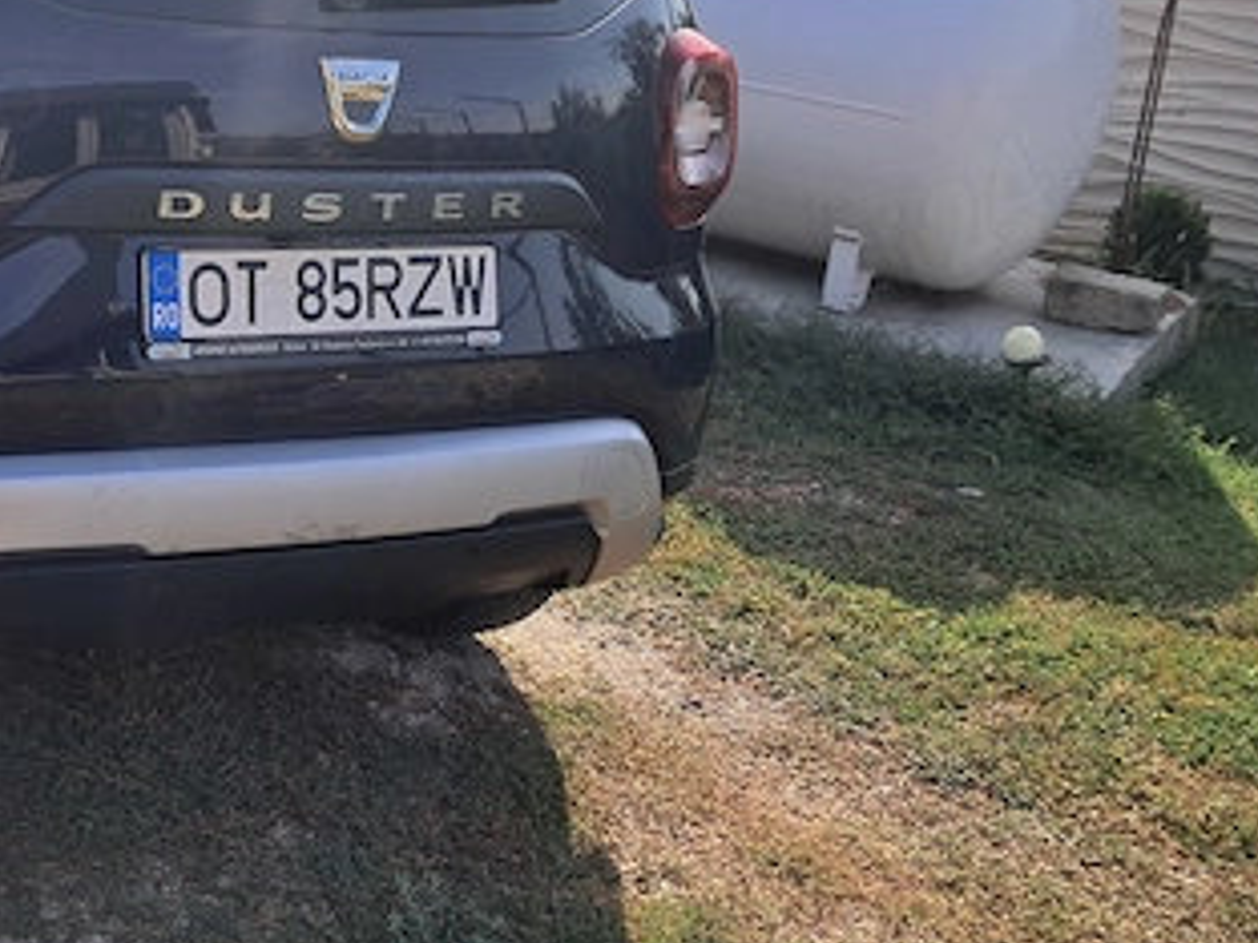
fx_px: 1890
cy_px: 298
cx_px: 77
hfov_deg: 34.3
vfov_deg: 27.8
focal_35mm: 52
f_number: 1.8
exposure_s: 1/511
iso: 50
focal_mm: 4
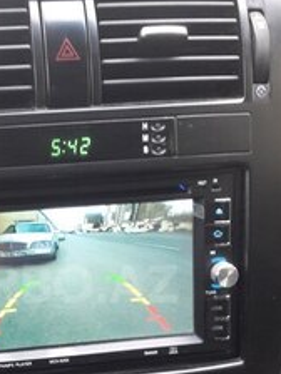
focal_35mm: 62
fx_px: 671
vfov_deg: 30.6
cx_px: 49
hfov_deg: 23.2
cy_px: 284
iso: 160
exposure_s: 1/33
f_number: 1.9
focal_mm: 3.7
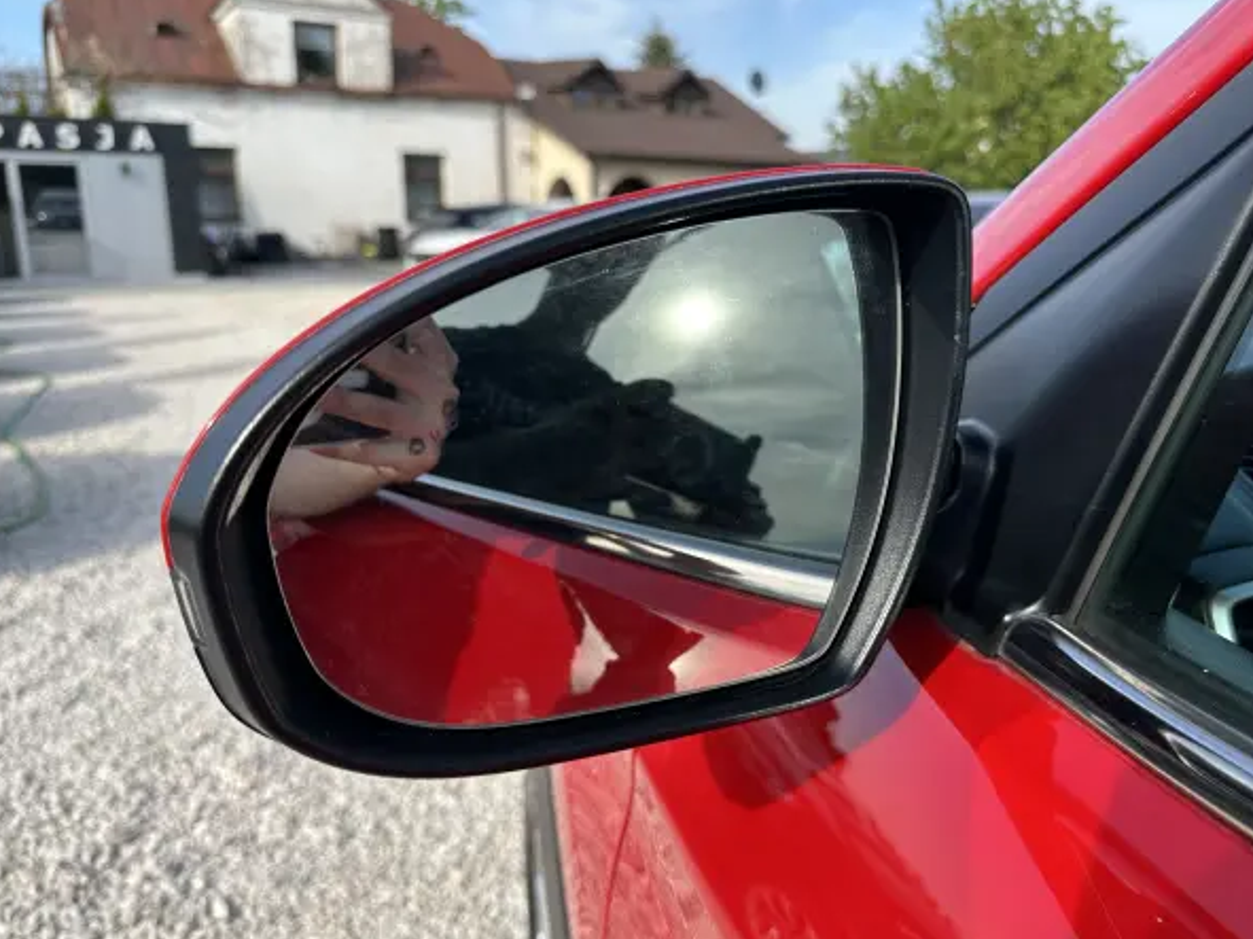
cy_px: 481
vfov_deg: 53.0
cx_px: 666
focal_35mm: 26
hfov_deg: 67.2
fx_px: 941
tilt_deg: -14.2
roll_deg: -0.6
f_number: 1.78
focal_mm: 6.86
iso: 80
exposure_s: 1/1393
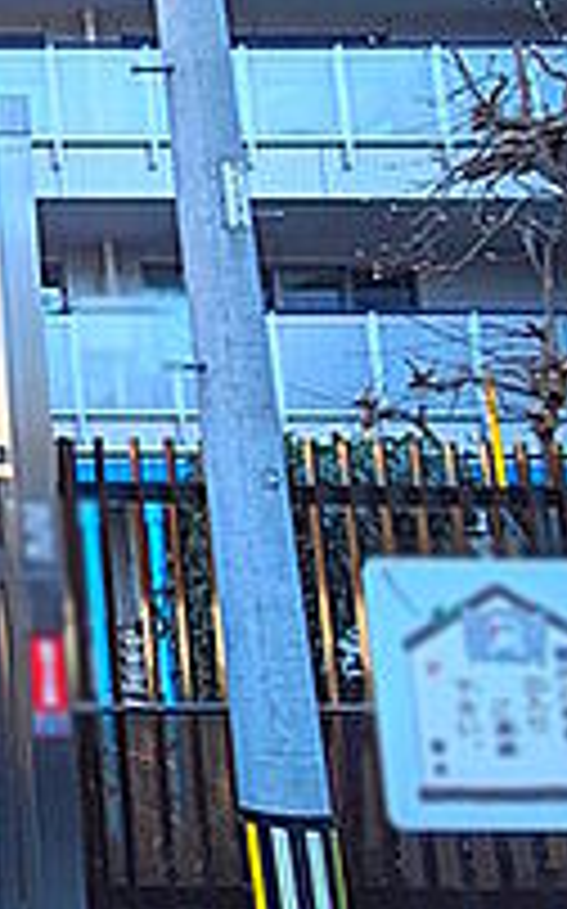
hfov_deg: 18.7
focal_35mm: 44
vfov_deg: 45.2
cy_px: 414
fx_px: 1089
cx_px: -562
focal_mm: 1.83
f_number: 2.2
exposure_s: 1/2004
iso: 46
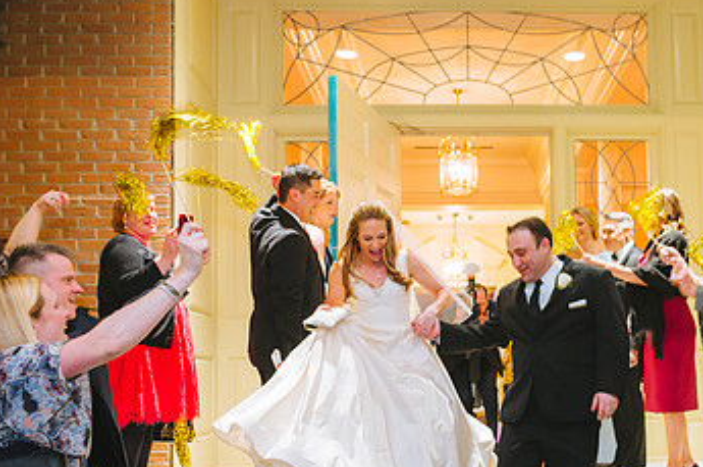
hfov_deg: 44.5
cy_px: 339
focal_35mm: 43
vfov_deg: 30.7
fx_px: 839
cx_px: 492
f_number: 2.8
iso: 2500
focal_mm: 24
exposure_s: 1/60
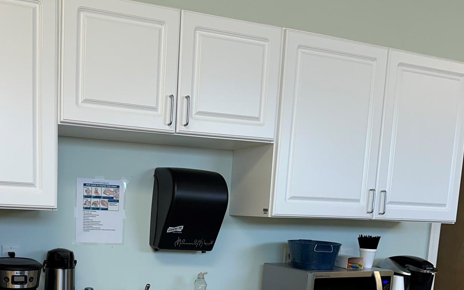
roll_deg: -1.8
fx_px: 544
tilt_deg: -8.4
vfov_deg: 28.2
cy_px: 285
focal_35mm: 43
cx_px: 153
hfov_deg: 45.5
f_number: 1.78
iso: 100
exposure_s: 1/120
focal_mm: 6.86
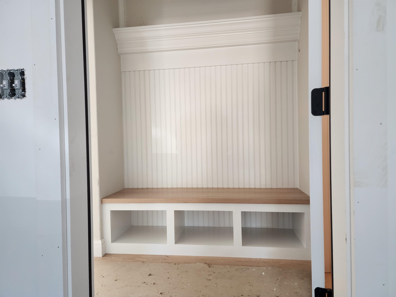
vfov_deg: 58.9
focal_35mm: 23
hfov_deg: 73.9
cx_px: 198
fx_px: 263
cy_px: 148
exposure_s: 1/120
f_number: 1.8
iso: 400
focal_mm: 6.4
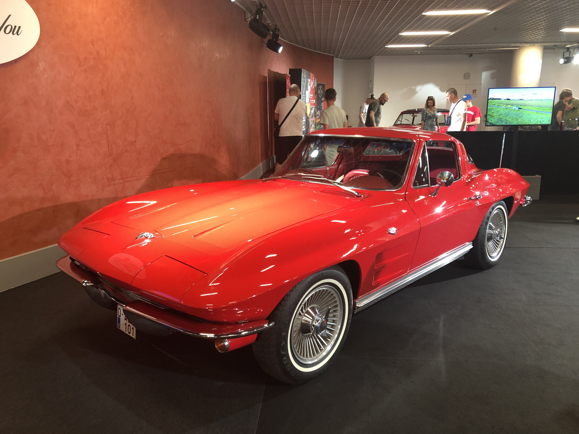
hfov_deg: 63.4
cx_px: 290
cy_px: 217
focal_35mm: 28
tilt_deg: -13.5
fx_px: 468
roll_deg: -0.8
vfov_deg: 49.7
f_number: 1.8
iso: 50
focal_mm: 3.99
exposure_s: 1/17
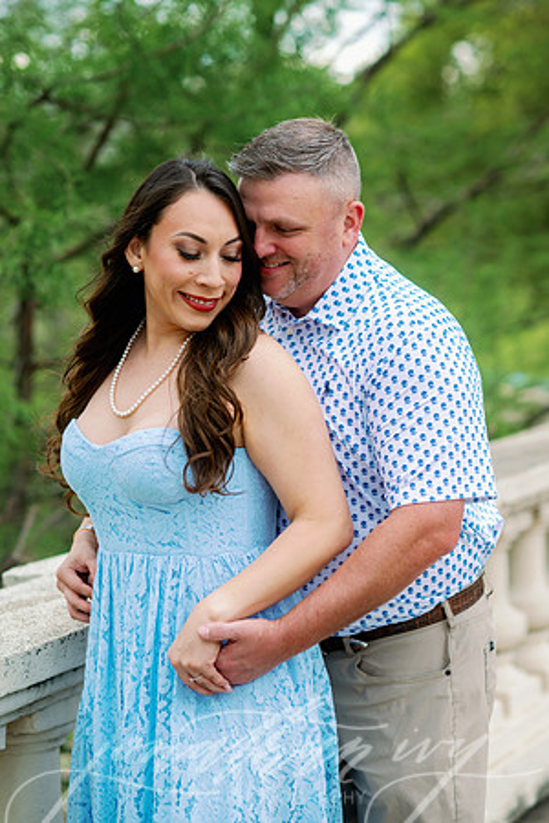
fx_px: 1944
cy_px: 412
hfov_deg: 16.1
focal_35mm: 85
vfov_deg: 23.9
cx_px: 274
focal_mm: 85
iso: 100
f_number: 2.8
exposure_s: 1/500
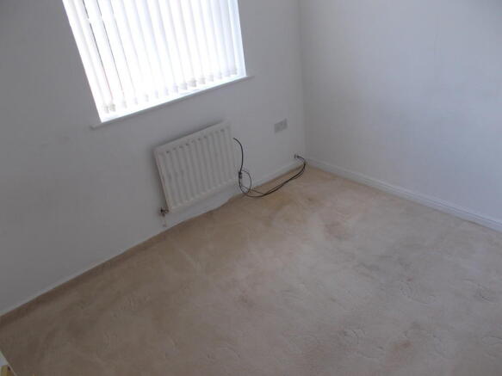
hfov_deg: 67.3
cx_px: 251
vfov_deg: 53.0
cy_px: 188
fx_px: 377
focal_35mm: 26
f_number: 3.2
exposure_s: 1/40
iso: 80
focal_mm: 4.6
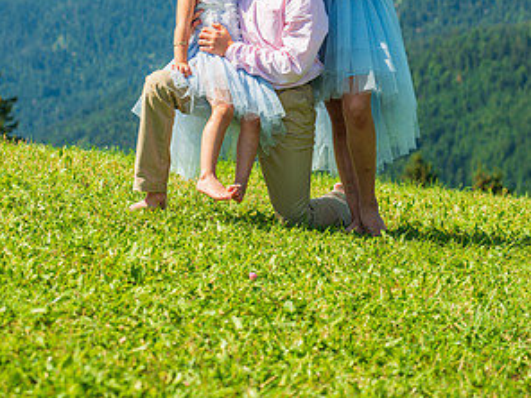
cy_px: 11
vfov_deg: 10.1
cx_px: 266
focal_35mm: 146
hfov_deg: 13.5
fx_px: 2240
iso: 160
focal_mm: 100
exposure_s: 1/500
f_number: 7.1
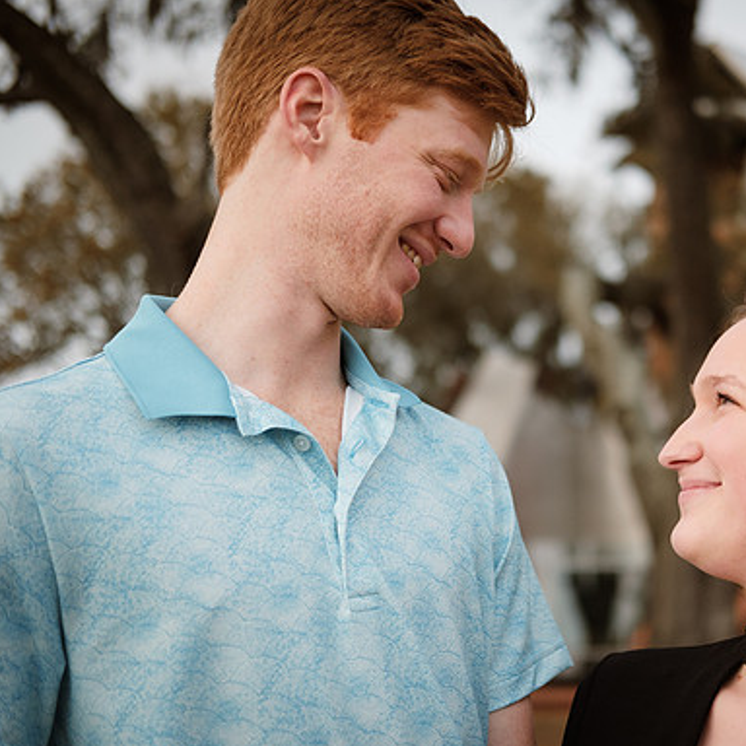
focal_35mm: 68
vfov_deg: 25.4
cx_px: 542
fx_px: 1658
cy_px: 374
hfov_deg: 25.1
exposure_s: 1/4000
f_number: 2
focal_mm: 35
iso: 400
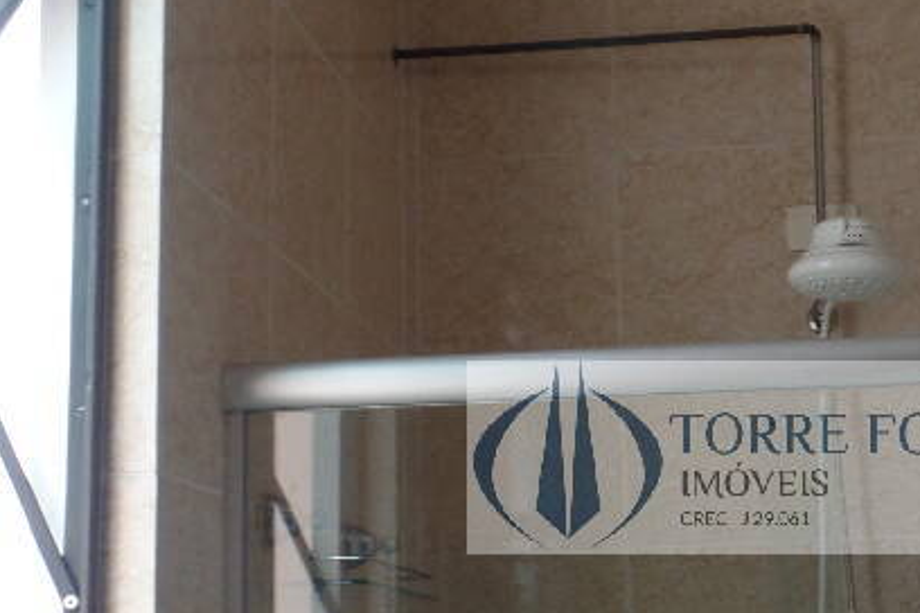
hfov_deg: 32.4
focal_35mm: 60
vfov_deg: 22.4
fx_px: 1533
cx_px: 755
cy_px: 457
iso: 120
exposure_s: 1/30
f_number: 2.8
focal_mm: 4.1
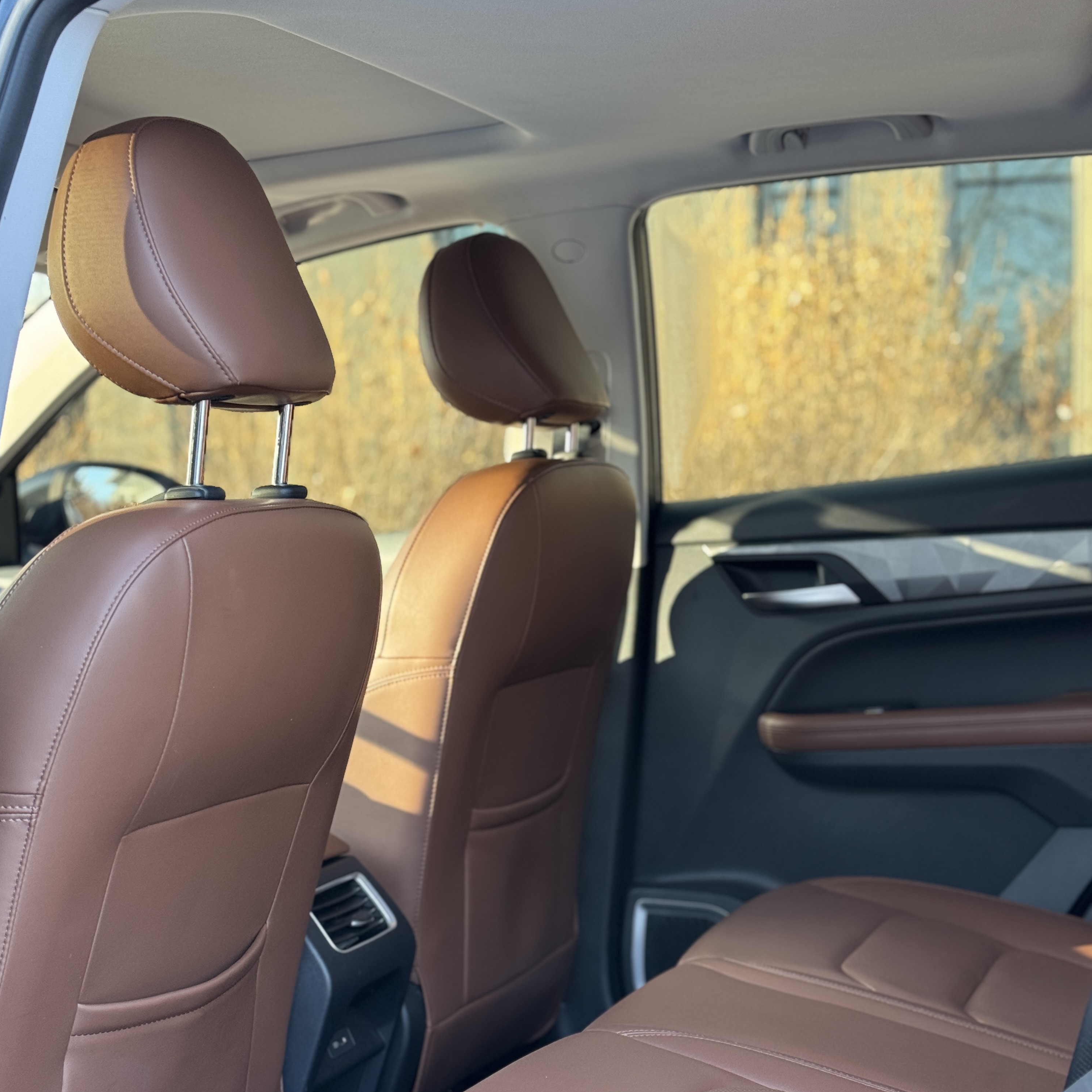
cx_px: 543
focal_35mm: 57
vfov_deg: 29.9
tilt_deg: -4.7
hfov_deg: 30.0
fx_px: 2034
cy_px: 707
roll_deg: +2.2
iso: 100
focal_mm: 6.76
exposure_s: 1/113
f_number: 1.78
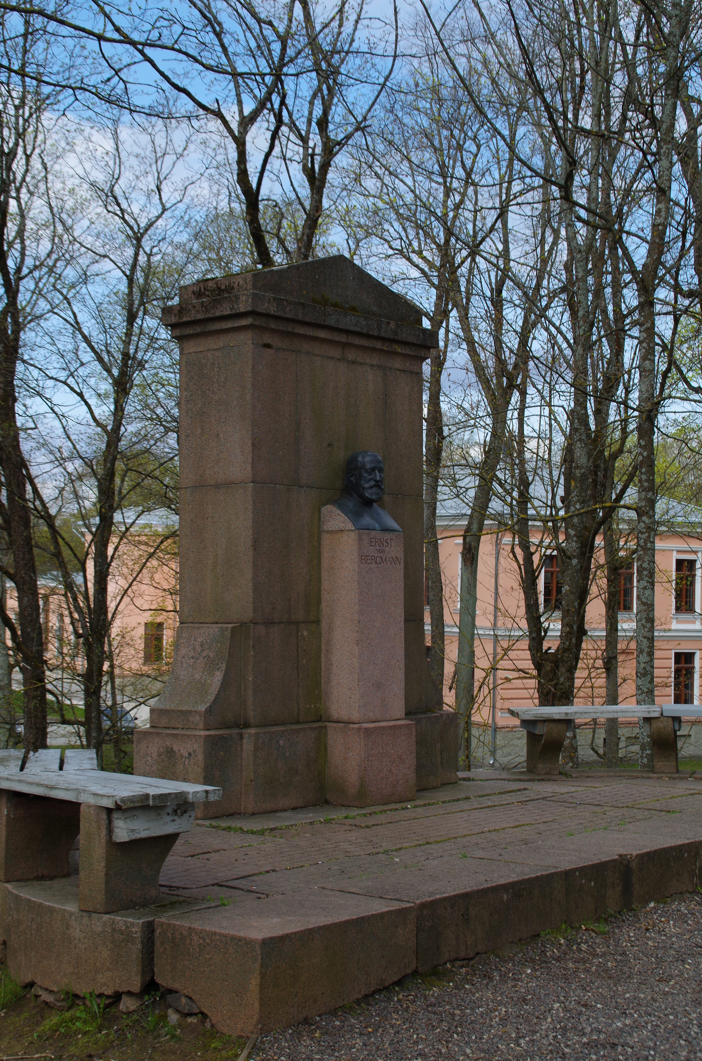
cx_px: 351
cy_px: 530
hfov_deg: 22.5
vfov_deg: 33.5
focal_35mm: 60
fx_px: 1763
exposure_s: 1/200
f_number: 11
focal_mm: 40
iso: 200
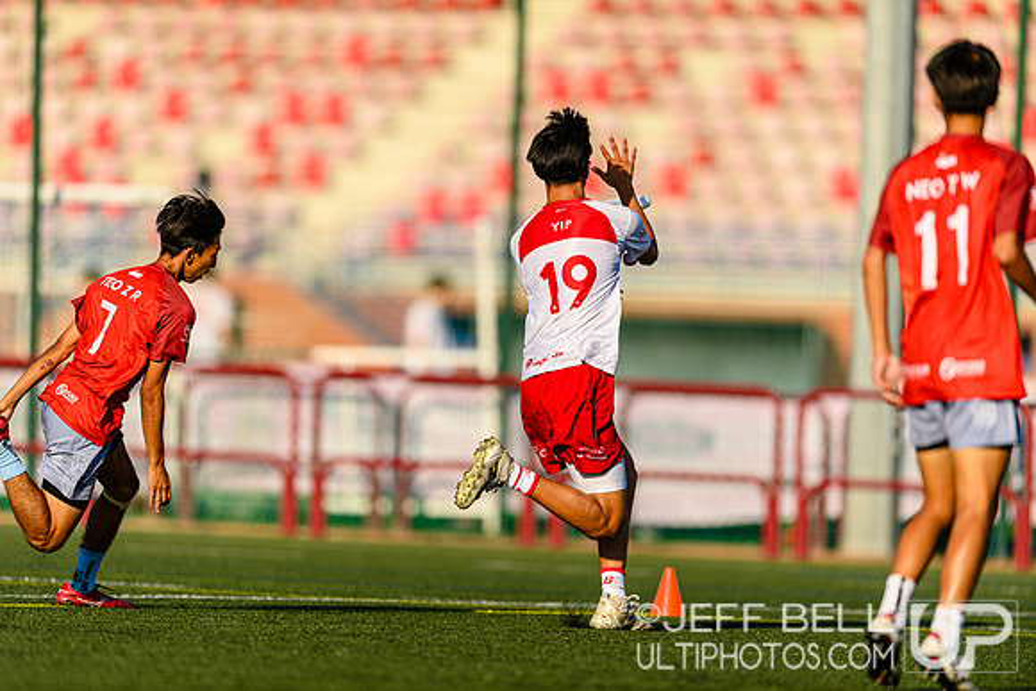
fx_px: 11513
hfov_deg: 5.2
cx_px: 518
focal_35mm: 400
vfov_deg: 3.4
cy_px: 346
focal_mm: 400
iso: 100
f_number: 3.2
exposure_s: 1/1600
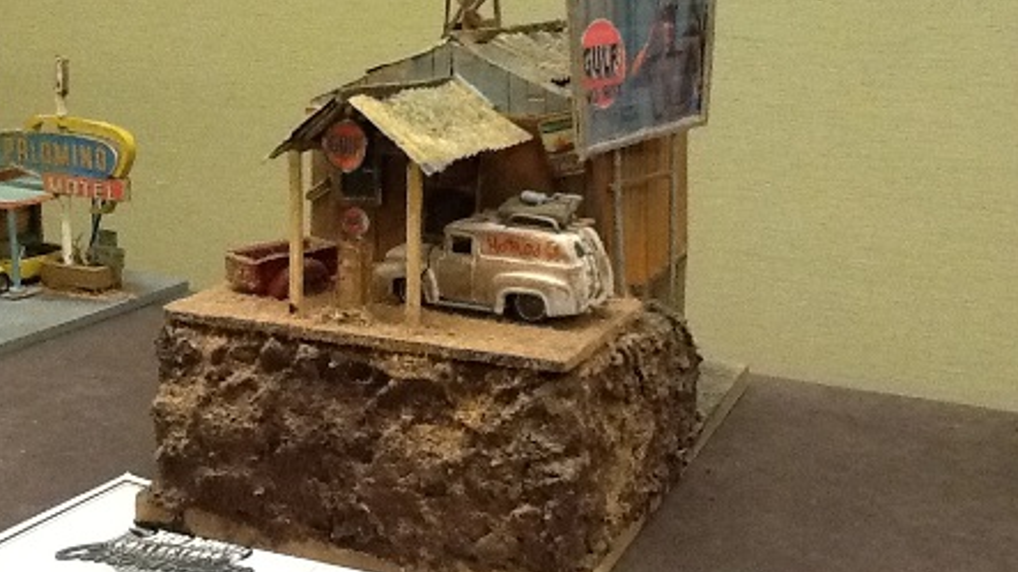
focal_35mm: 49
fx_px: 1322
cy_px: 241
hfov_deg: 42.1
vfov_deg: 24.4
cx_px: 502
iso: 320
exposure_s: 1/30
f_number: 2.4
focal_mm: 2.03
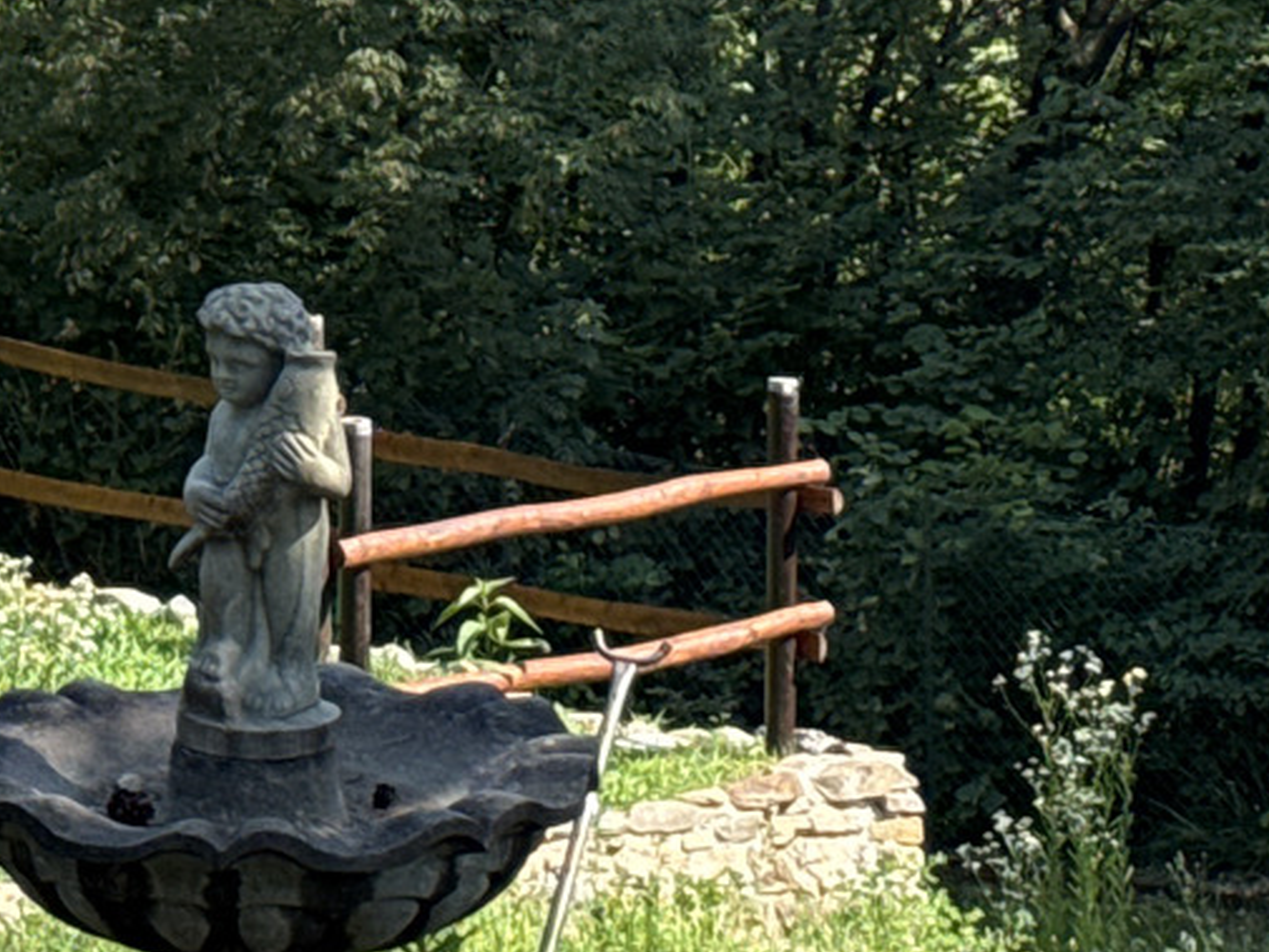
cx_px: -60
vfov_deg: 7.6
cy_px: -738
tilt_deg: -2.6
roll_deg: +0.3
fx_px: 6967
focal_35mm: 190
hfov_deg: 10.3
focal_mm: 6.76
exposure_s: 1/1724
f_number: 1.78
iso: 64
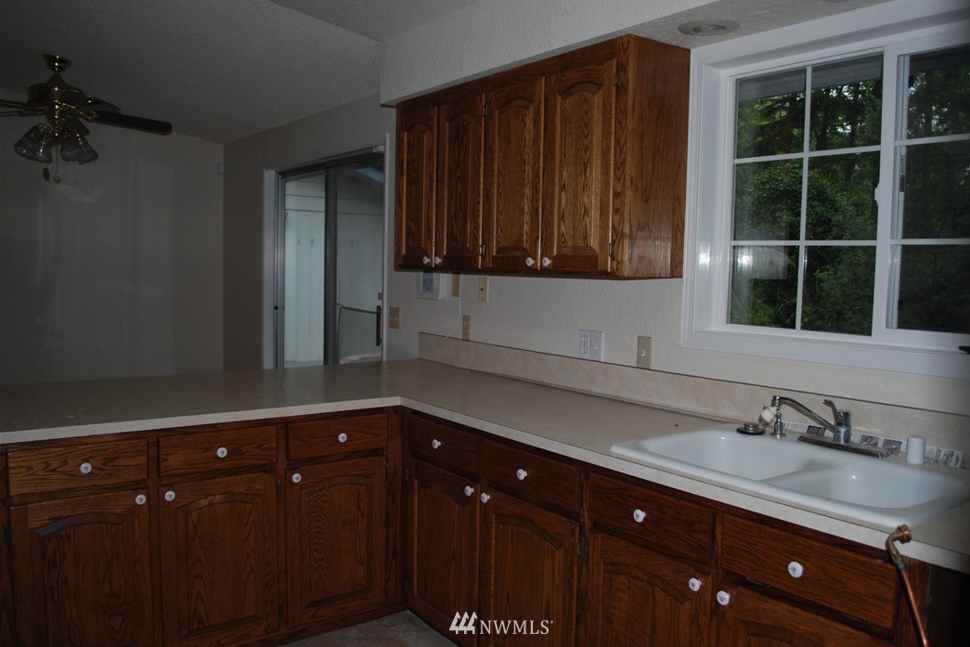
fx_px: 754
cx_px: 502
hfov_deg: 65.4
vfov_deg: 46.4
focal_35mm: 28
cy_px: 322
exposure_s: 1/60
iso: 200
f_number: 3.5
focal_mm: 18
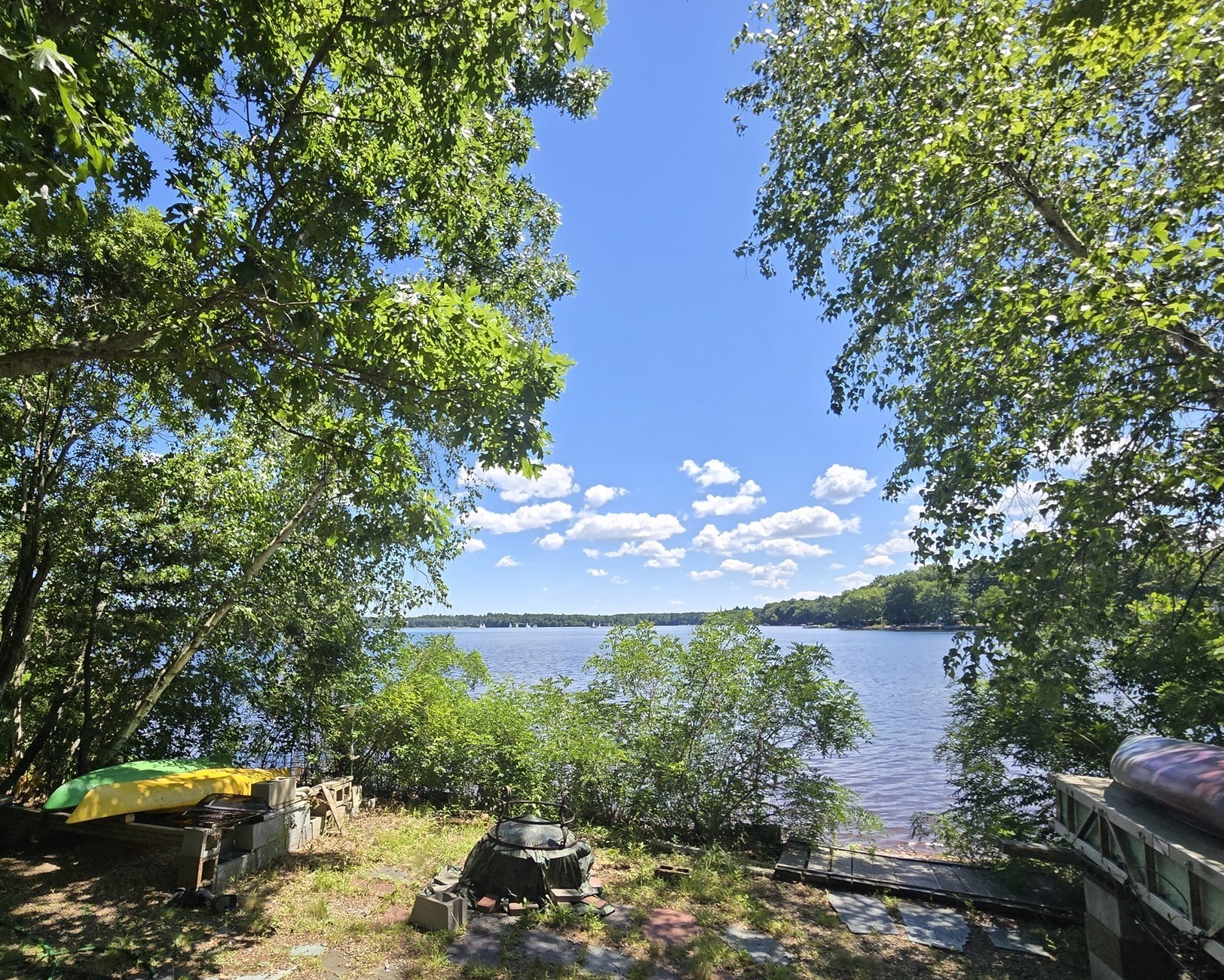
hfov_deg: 91.4
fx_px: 580
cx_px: 466
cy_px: 578
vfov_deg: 79.6
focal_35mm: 16
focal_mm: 2.2
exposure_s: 1/1546
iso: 50
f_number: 2.2
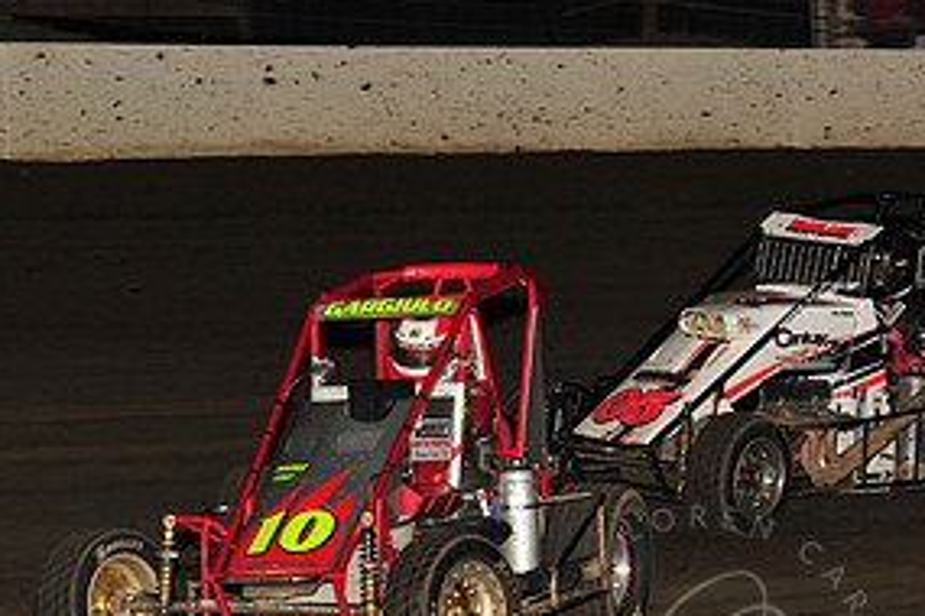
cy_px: 402
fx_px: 6269
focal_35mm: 244
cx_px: 698
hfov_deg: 8.4
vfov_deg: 5.6
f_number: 6.3
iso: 800
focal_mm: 120
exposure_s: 1/320
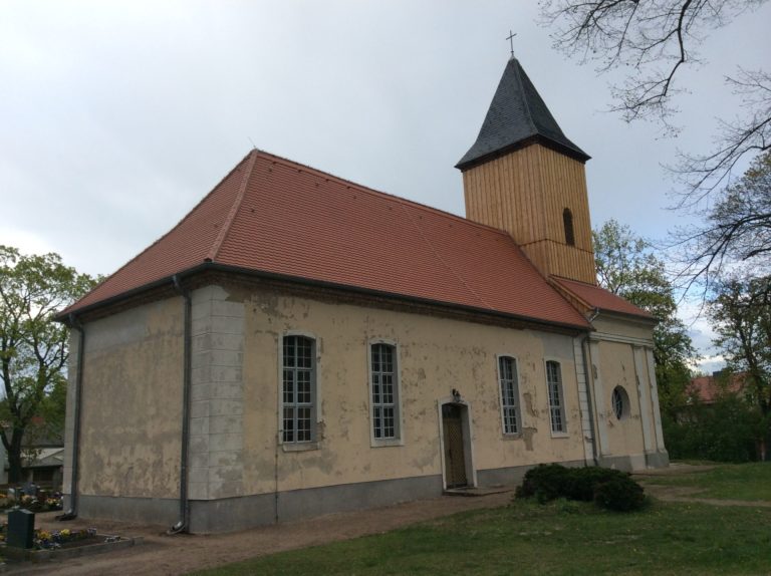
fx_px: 734
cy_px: 288
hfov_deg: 55.4
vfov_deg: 42.9
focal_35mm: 33
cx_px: 386
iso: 32
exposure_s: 1/550
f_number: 2.4
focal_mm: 3.3
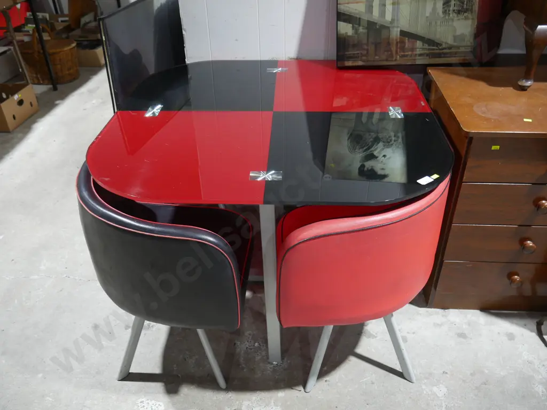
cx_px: 274
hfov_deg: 63.4
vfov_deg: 49.7
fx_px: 442
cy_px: 205
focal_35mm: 28
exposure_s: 1/60
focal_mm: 14
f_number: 3.5
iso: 640
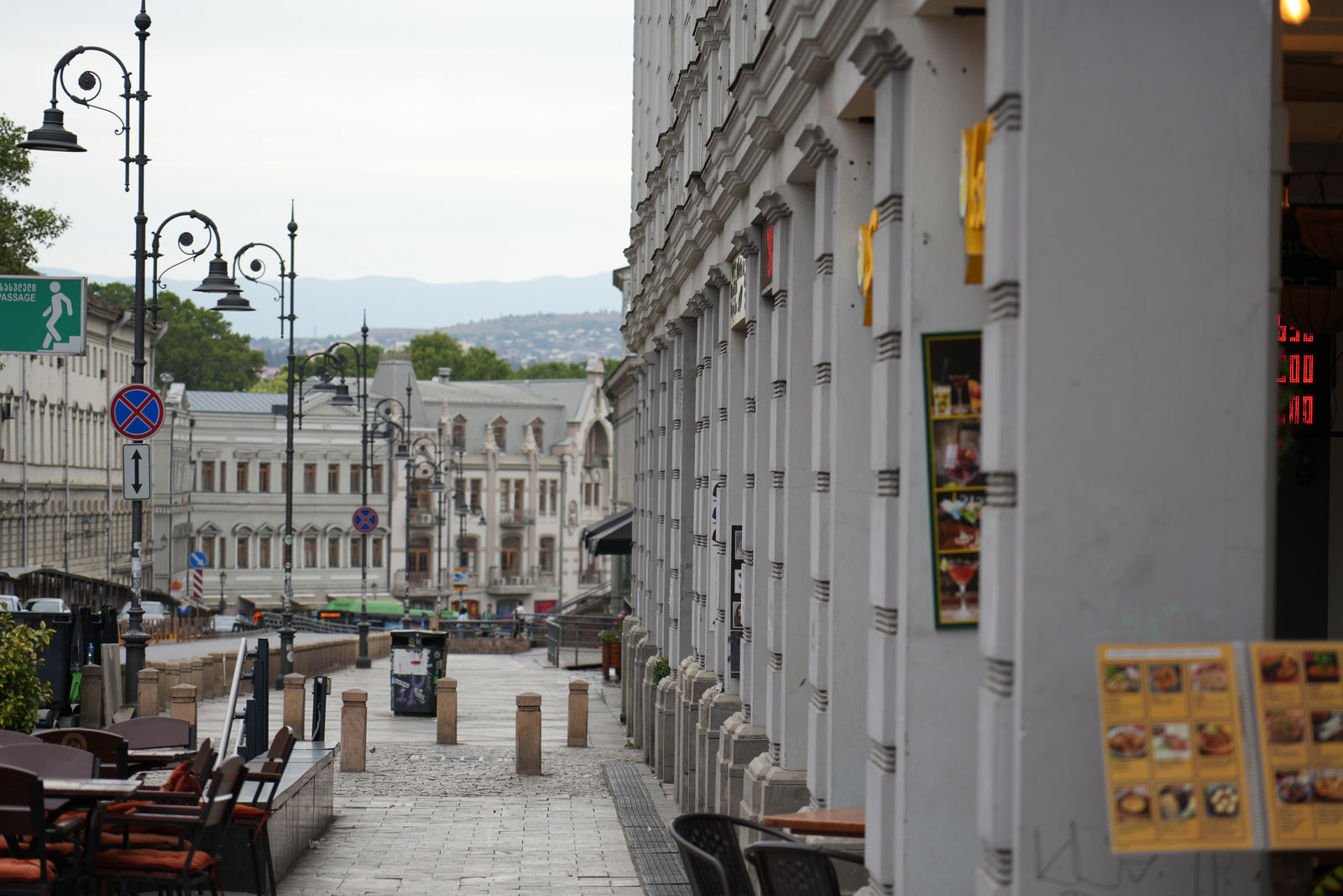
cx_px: 672
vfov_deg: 13.0
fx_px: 3917
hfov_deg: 19.5
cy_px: 448
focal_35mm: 105
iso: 100
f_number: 4
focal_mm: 105
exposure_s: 1/160
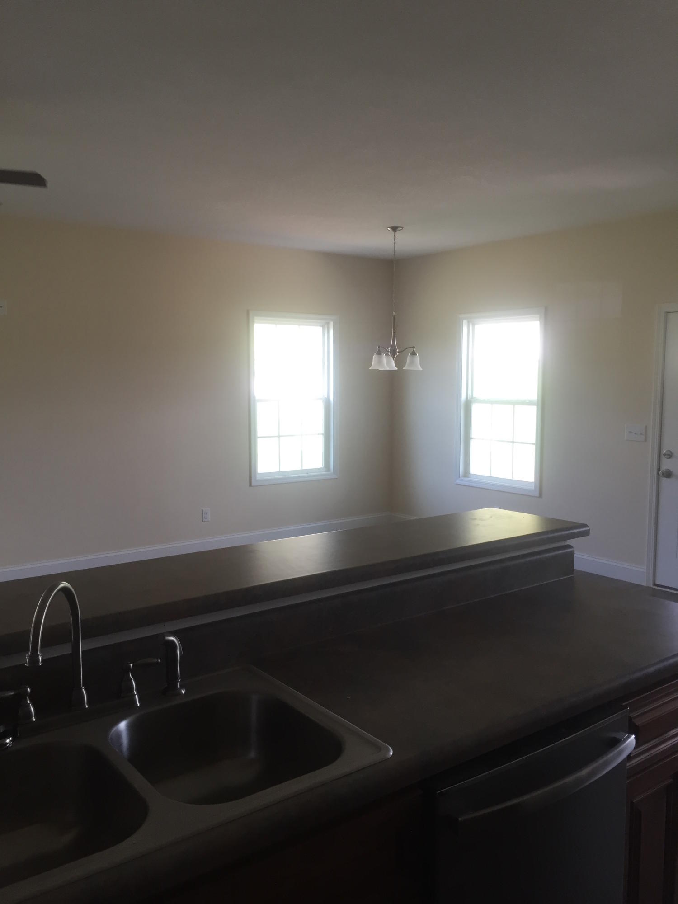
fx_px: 757
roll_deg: +0.1
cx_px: 339
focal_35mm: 29
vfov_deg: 61.7
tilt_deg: -6.8
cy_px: 452
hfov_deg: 48.2
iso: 32
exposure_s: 1/40
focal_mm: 4.15
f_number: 2.2
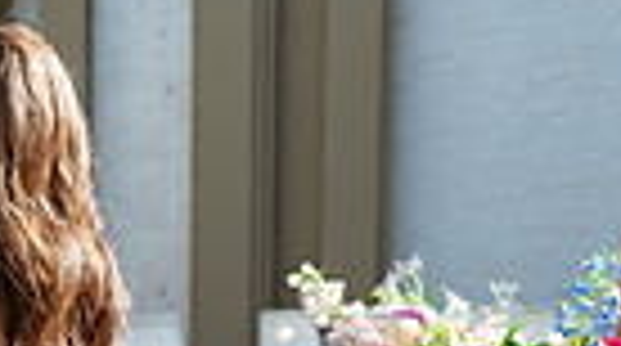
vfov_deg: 10.9
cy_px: 519
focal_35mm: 106
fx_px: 1742
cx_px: -508
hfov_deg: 16.7
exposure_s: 1/1250
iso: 100
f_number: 2.8
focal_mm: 24
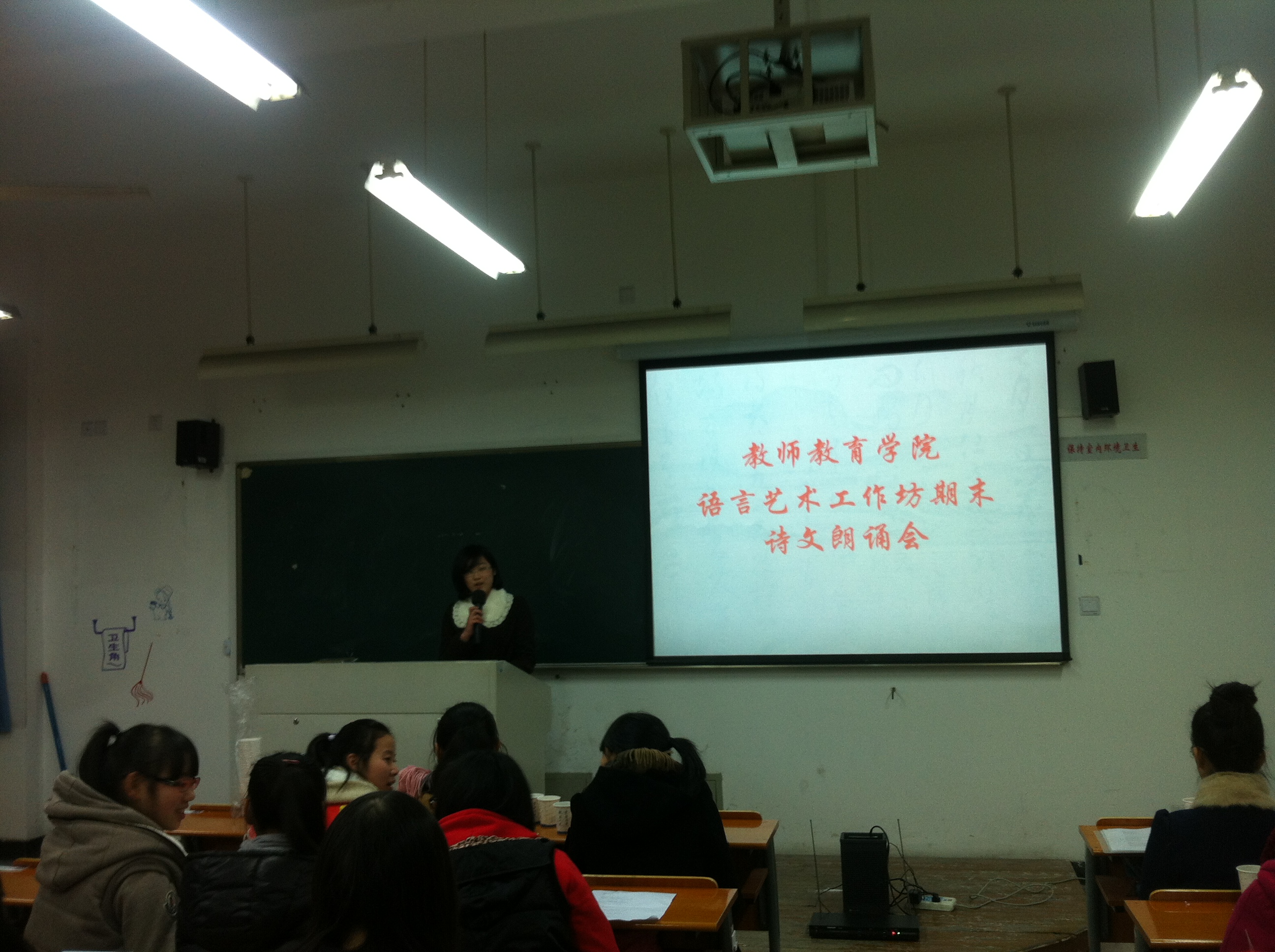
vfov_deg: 40.6
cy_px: 476
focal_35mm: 35
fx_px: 1287
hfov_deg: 52.7
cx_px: 638
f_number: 2.8
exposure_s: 1/17
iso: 80
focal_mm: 3.85
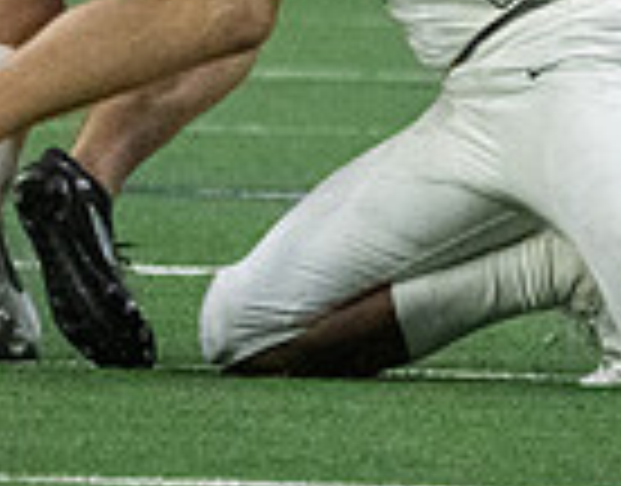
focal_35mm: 2150
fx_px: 39182
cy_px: -247
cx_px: 441
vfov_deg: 0.7
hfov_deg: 0.9
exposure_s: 1/1250
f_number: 5.6
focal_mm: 400
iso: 16000
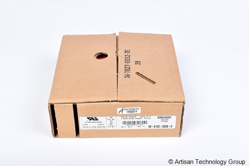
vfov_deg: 23.8
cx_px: 124
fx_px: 394
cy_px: 83
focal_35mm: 57
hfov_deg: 35.1
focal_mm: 38
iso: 200
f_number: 11
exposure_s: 1/200
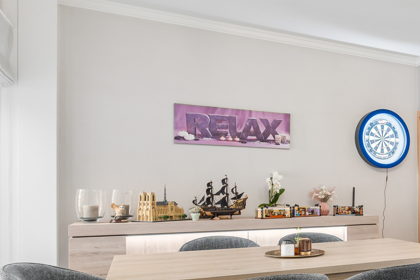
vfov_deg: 37.0
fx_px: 408
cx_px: 389
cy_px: 206
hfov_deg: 48.0
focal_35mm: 35
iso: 250
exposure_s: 1/250
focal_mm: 14
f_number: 11
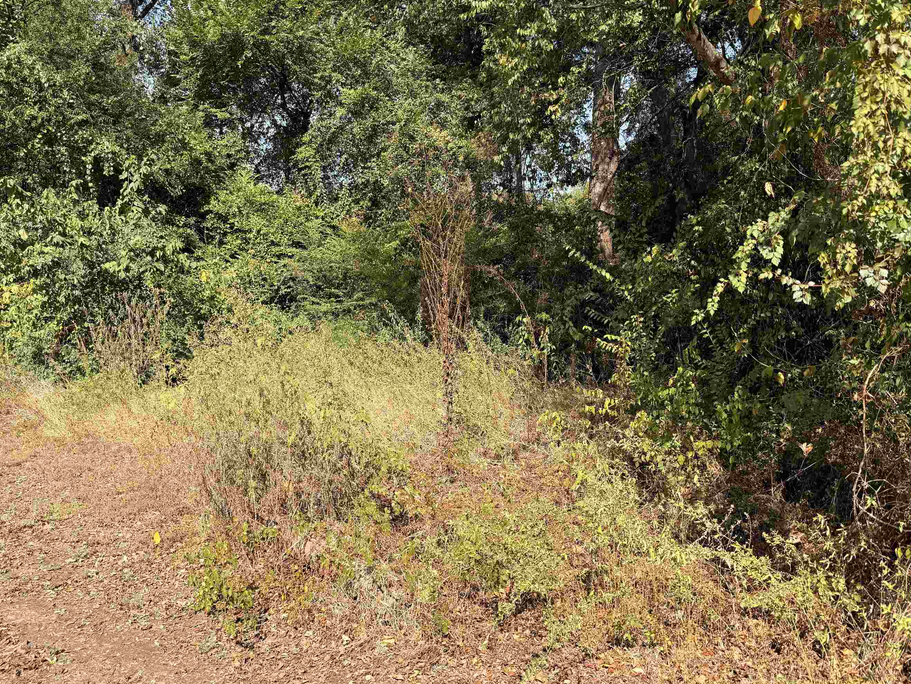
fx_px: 737
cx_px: 431
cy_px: 326
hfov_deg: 63.4
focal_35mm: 28
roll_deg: +0.5
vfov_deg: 49.7
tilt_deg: -1.8
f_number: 1.78
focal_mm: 6.76
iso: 80
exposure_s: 1/2000
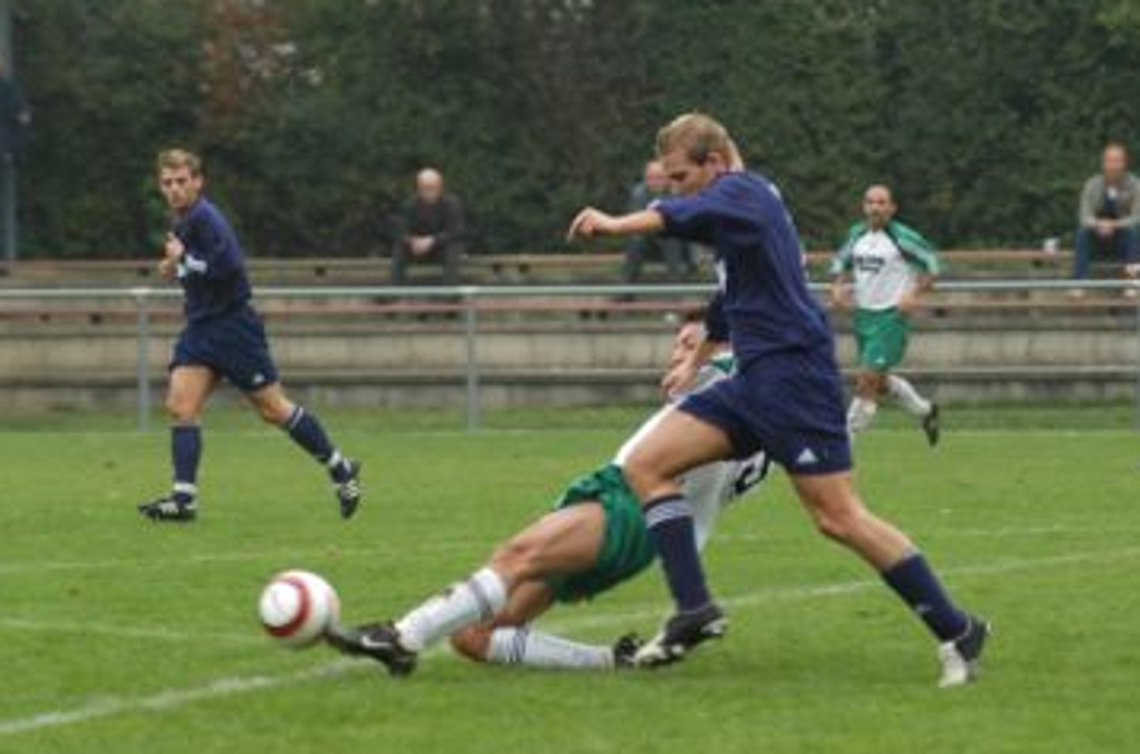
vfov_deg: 4.1
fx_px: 10585
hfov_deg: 6.2
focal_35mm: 335
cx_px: 570
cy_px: 396
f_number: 4.5
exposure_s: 1/320
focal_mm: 200
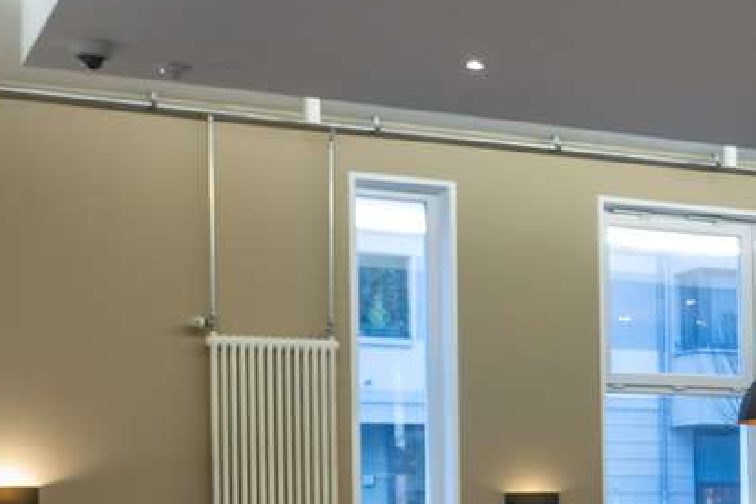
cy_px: 541
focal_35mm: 87
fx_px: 1827
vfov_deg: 15.3
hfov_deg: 20.7
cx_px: 1054
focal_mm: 24
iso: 500
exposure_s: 1/4
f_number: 10
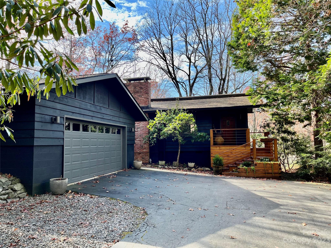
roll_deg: +1.1
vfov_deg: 53.1
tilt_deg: +2.8
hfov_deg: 67.3
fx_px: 249
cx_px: 166
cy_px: 124
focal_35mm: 26
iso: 50
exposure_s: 1/524
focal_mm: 5.1
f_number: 1.6
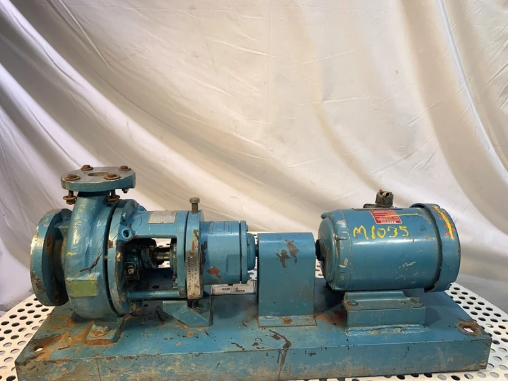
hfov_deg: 67.3
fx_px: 382
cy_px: 190
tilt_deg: -13.9
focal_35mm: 26
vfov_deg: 53.1
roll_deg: -2.1
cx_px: 254
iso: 25
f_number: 1.8
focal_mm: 4.25
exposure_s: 1/120
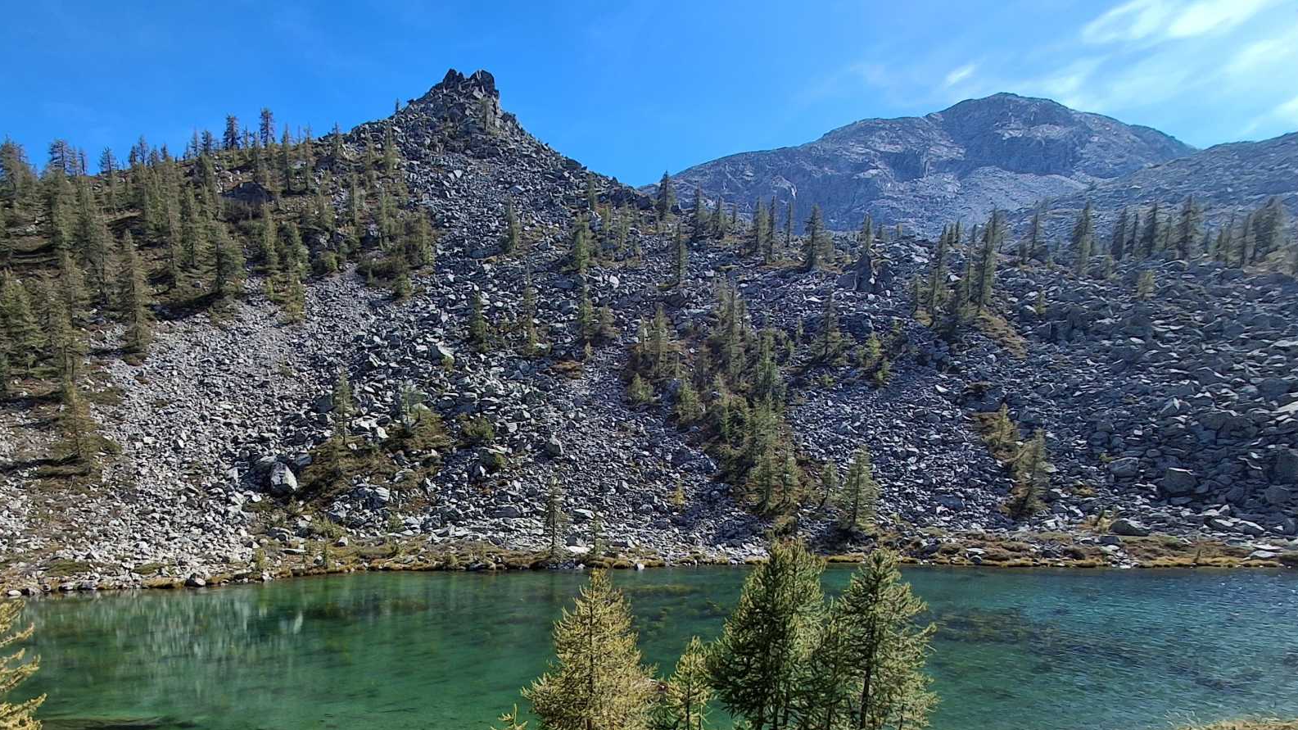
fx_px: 757
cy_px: 614
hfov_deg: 79.8
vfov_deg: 47.7
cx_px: 490
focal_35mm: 22
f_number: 2.2
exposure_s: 1/835
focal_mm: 1.64
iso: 40
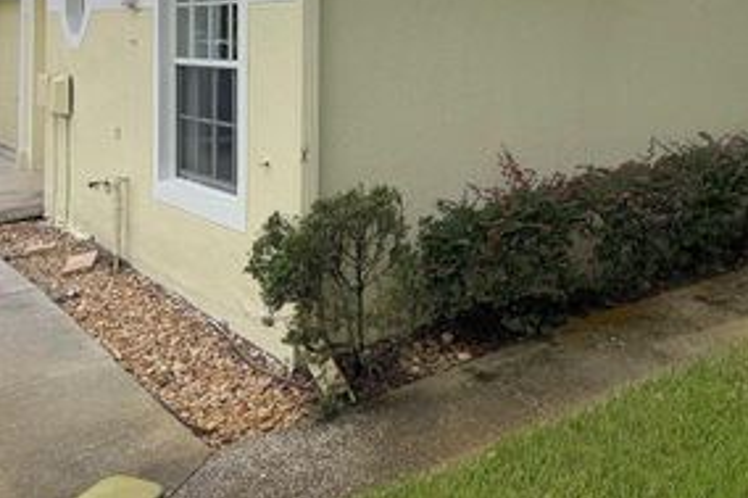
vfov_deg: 28.7
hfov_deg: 42.3
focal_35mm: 44
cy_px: 9
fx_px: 914
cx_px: 611
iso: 80
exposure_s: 1/5319
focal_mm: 6.76
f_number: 1.78
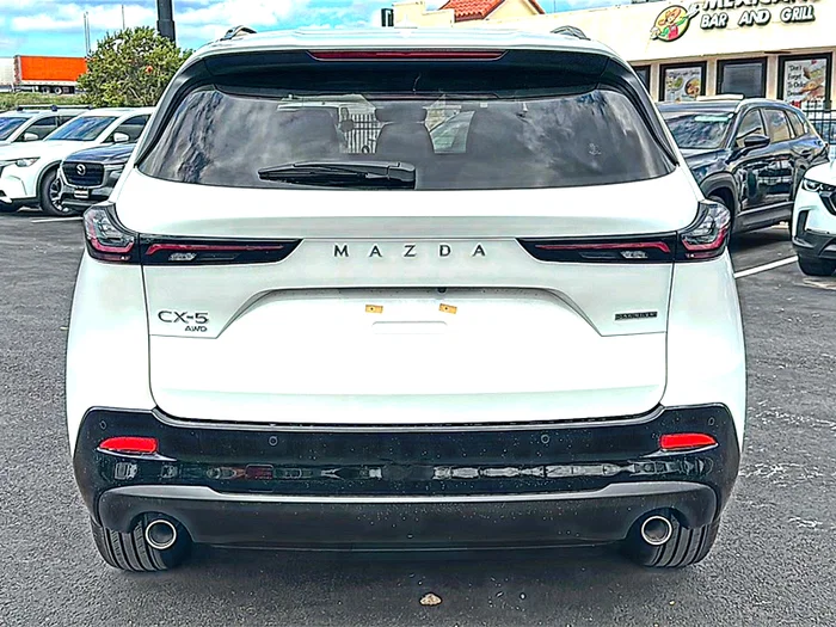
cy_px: 314
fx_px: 894
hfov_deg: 50.1
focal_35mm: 37
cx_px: 418
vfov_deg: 38.7
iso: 80
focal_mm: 6.86
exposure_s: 1/5291
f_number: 1.78
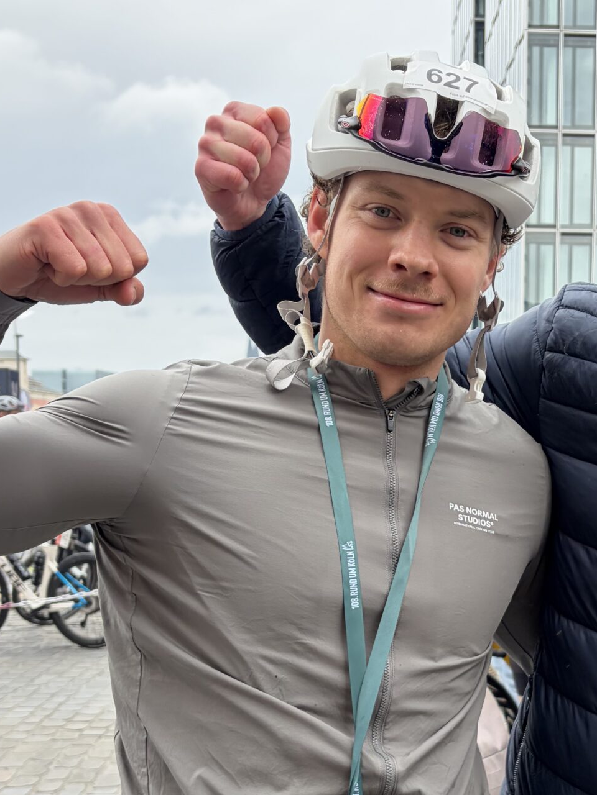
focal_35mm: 52
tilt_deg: -5.1
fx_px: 1196
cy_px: 556
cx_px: 440
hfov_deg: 27.7
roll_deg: -0.5
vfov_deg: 36.3
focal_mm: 5.96
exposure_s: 1/973
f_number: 1.6
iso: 64
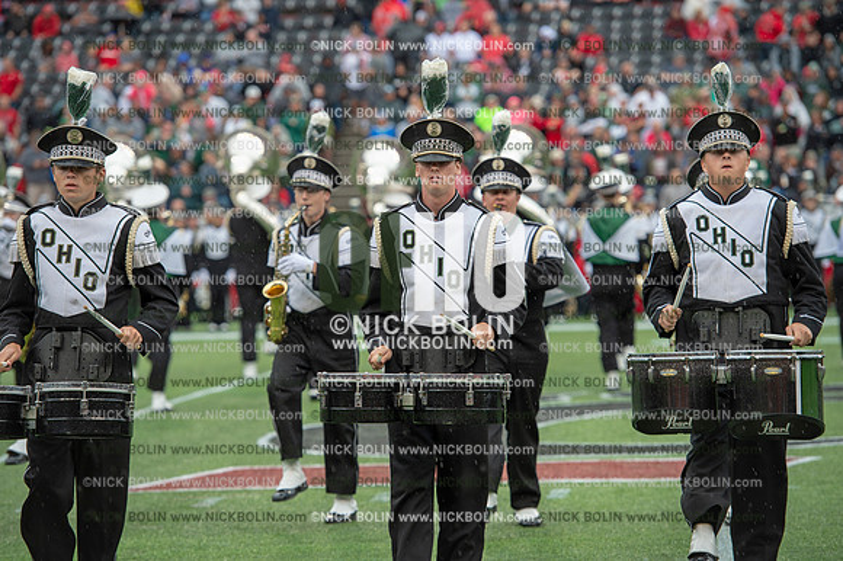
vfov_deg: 8.6
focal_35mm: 160
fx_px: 3744
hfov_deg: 12.8
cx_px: 422
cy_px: 280
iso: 400
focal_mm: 160
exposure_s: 1/500
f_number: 4
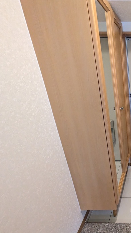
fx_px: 130
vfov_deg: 83.8
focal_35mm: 21
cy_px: 115
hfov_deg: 40.5
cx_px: 151
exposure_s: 1/40
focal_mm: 1.83
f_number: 2.2
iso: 687
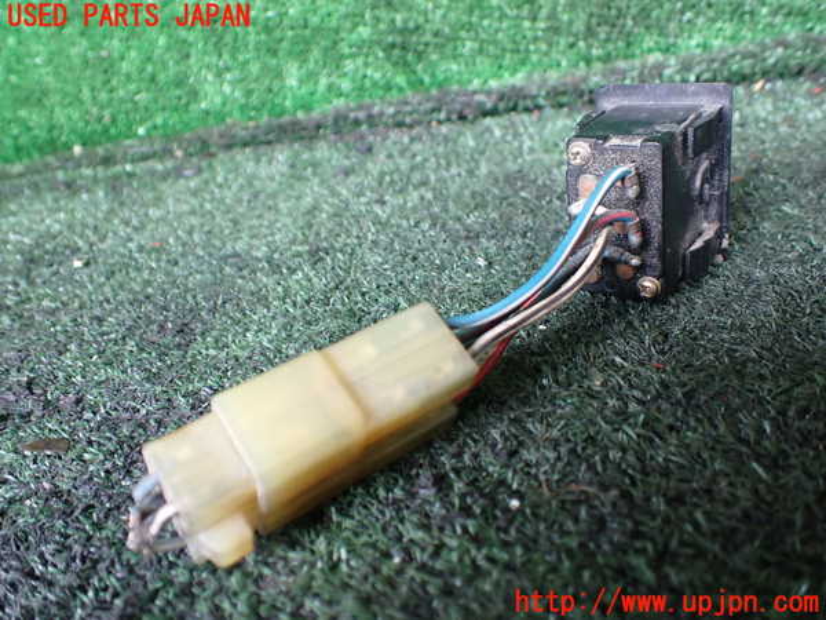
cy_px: 310
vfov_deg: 46.8
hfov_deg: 60.0
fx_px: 716
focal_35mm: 30
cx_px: 413
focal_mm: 5.4
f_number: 2.3
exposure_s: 1/125
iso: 500
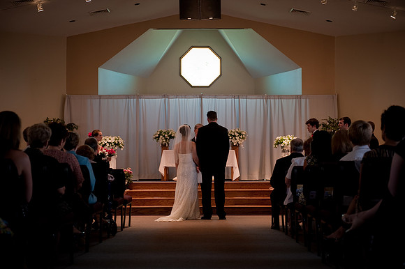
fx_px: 787
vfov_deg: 19.4
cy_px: 134
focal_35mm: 70
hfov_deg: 28.9
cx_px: 202
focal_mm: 70
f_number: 4
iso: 400
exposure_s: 1/25
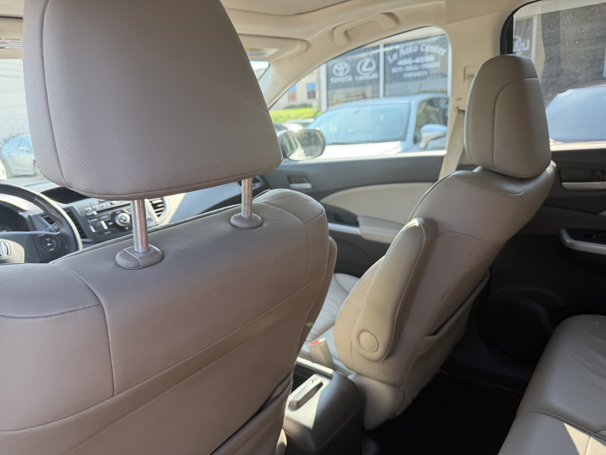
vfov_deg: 56.8
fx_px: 420
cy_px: 228
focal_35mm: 24
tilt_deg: -11.7
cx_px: 303
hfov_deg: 71.6
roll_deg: +1.6
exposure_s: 1/236
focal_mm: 6.76
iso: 80
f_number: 1.78
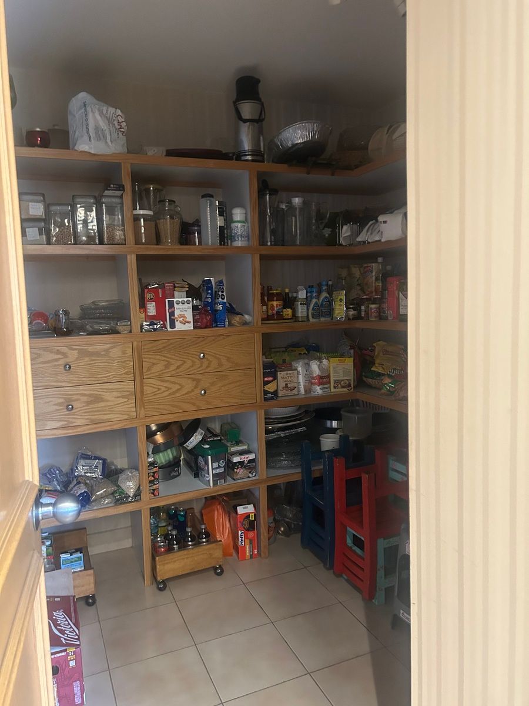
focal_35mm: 26
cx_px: 264
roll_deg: +1.1
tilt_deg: -4.7
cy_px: 353
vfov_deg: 67.3
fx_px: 530
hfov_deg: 53.1
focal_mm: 5.7
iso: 500
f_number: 1.5
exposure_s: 1/30
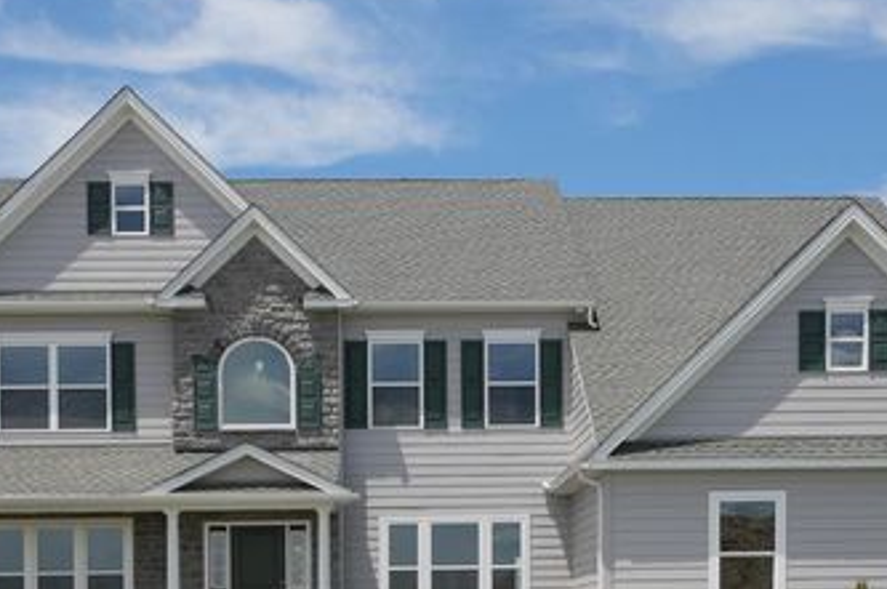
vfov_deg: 24.8
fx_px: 1329
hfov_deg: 36.9
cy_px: 402
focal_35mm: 54
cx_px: 466
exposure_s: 1/1000
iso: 200
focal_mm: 18
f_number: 5.6
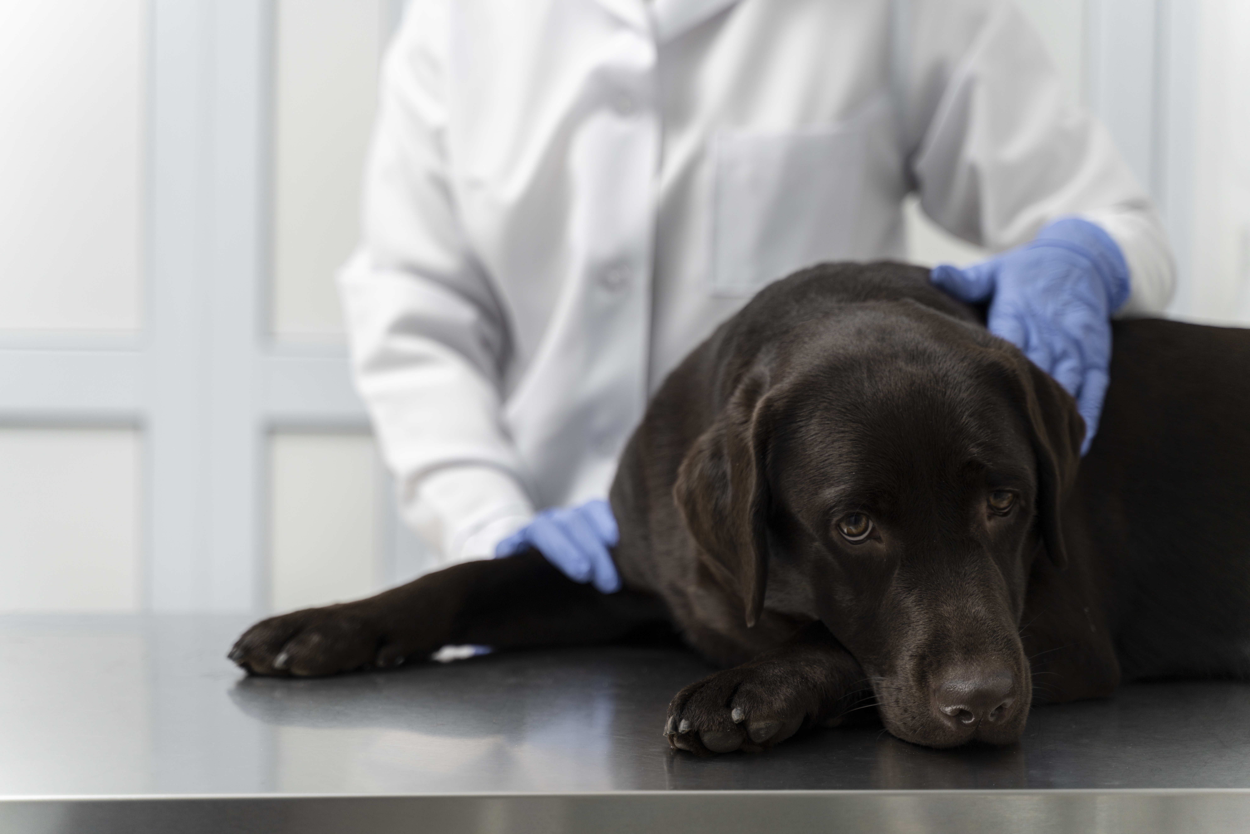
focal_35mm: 75
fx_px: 2604
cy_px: 417
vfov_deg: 18.2
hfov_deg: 27.0
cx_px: 625
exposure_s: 1/200
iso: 500
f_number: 2.8
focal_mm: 75
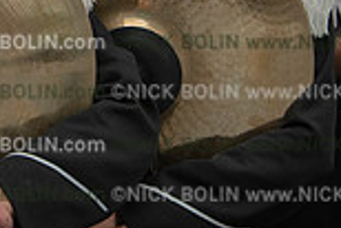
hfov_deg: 15.4
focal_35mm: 128
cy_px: -112
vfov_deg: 10.4
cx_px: -66
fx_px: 1214
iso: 800
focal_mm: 34
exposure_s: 1/1000
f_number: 3.2
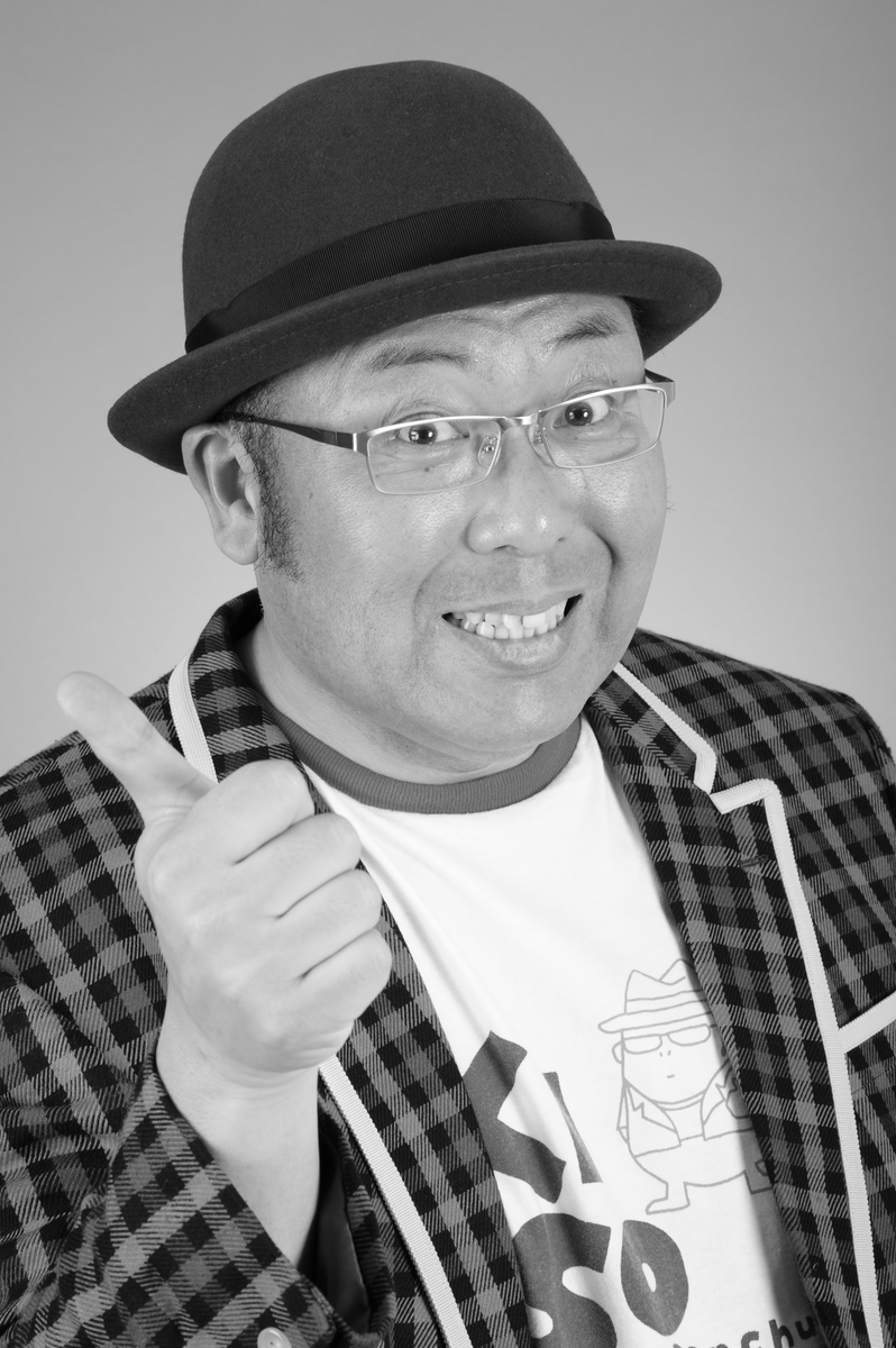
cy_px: 674
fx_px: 3740
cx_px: 448
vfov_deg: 20.4
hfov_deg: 13.7
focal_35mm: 100
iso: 200
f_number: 18
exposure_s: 1/200
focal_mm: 100
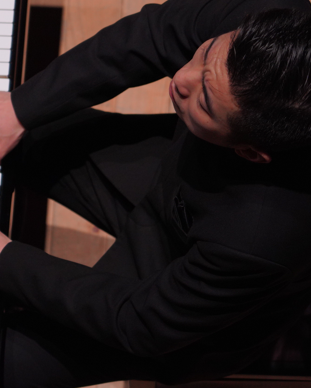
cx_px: 65
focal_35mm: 279
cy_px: 194
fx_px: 3209
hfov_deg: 5.5
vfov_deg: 6.9
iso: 1000
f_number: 4
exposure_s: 1/125
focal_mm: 105
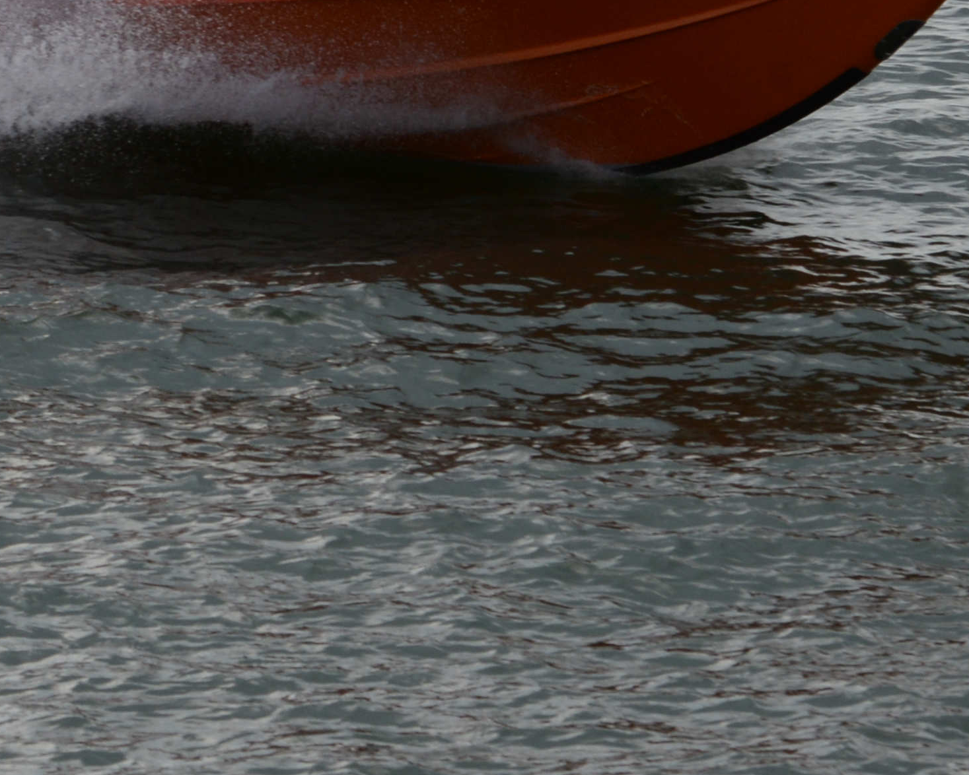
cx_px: 54
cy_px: -255
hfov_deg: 5.0
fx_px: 11043
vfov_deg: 4.0
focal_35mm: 385
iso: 400
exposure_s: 1/1250
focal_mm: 100
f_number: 9
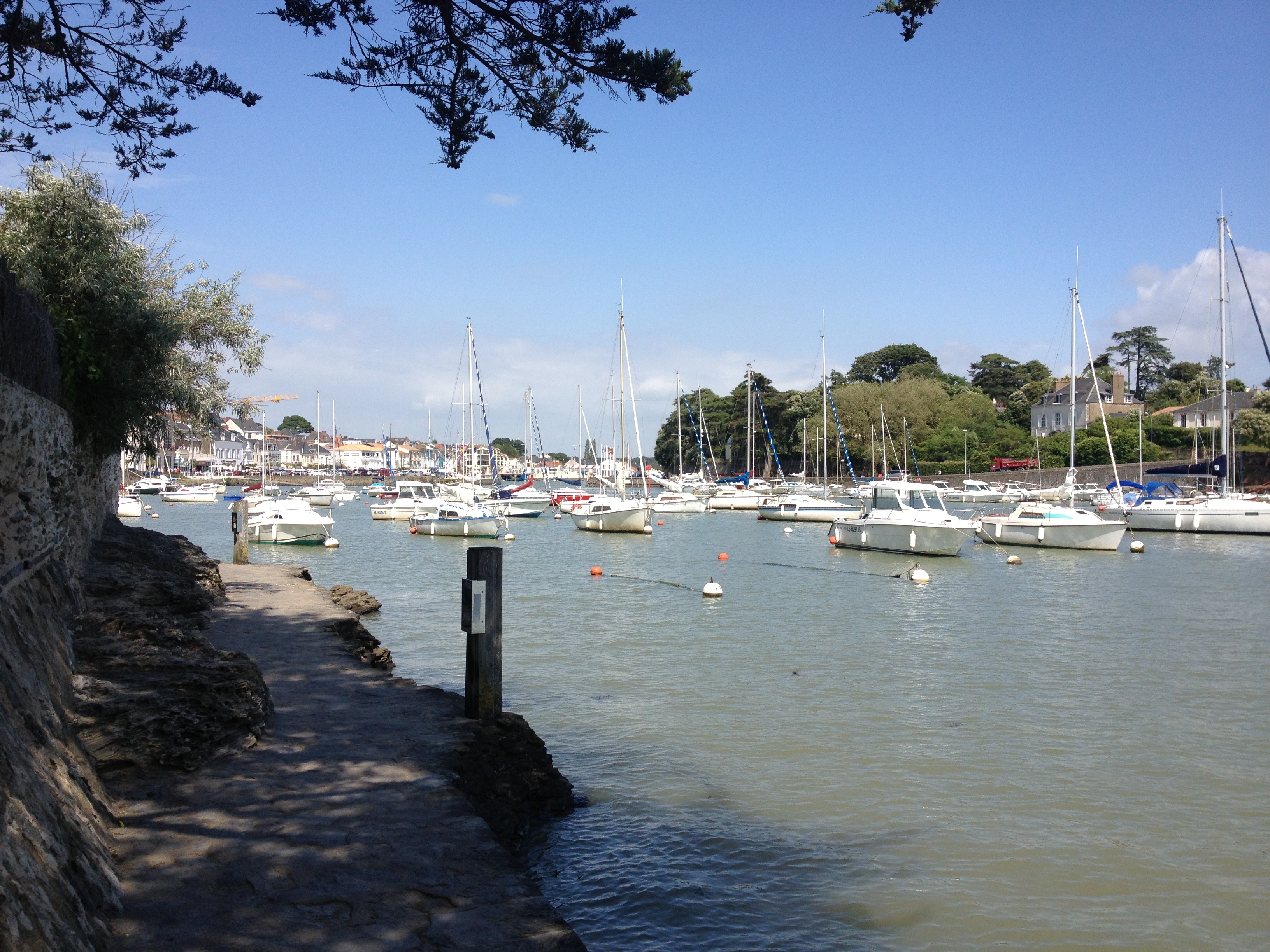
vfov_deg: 40.7
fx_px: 1284
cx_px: 635
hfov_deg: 52.6
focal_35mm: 35
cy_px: 476
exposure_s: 1/1727
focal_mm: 4.28
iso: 50
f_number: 2.4
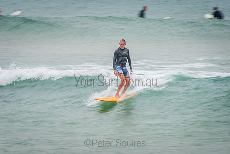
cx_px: 115
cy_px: 77
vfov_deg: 2.8
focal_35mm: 500
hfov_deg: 4.1
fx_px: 3195
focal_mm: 500
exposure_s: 1/20
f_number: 10
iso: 64
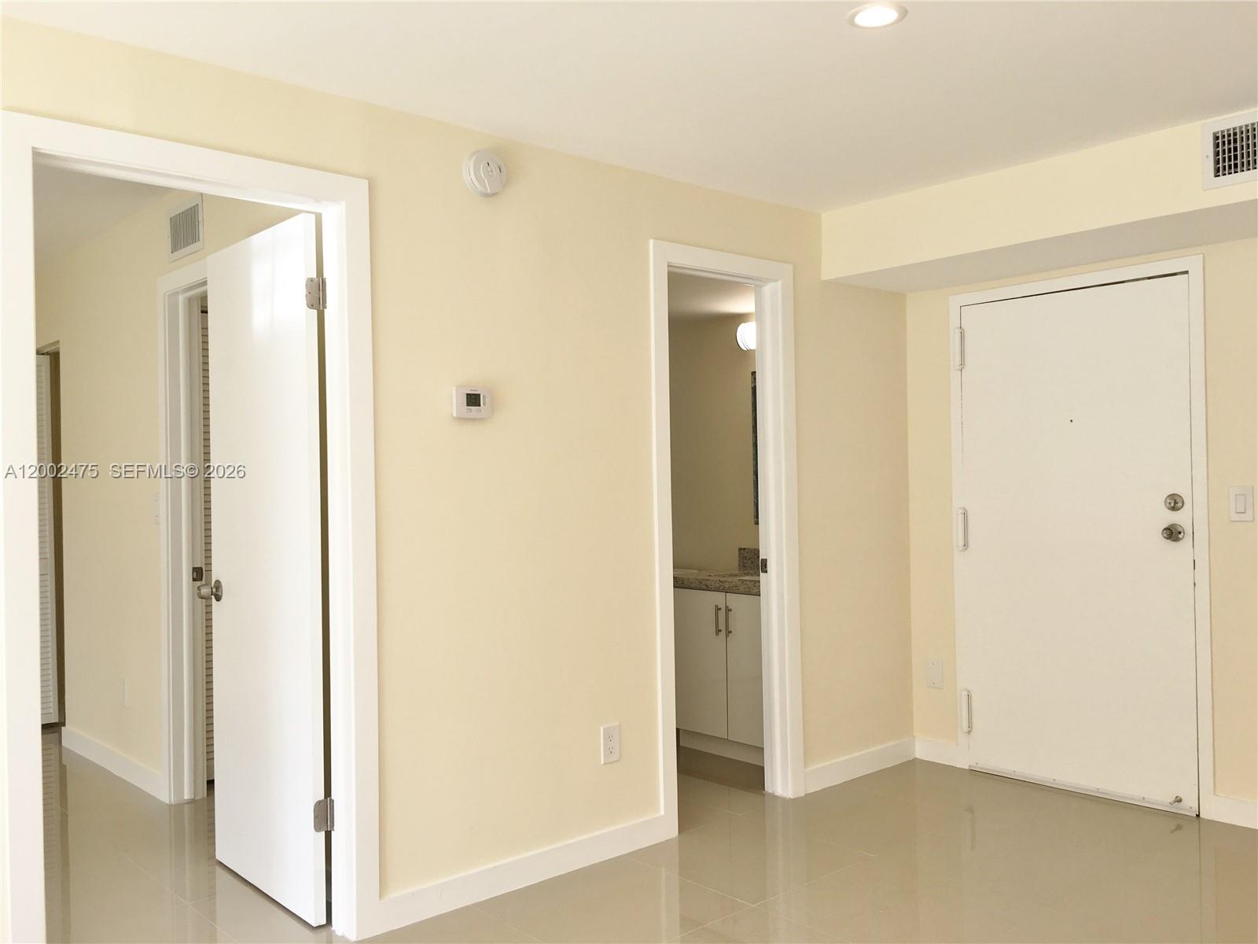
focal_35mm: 29
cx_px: 629
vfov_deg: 48.2
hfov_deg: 61.7
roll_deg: +0.6
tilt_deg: +0.4
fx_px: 1054
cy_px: 472
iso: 25
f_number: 2.2
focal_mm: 4.15
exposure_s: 1/120
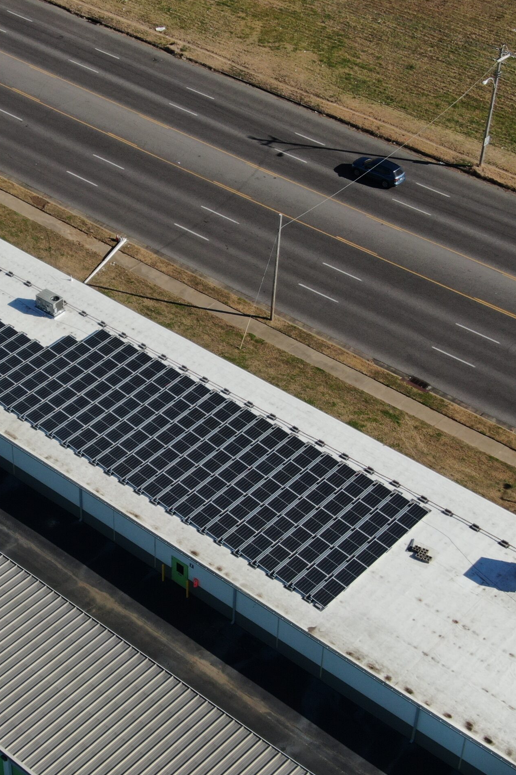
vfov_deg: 30.1
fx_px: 1440
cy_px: 387
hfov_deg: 20.1
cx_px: 105
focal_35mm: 67
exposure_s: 1/1000
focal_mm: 8.6
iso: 100
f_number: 3.8
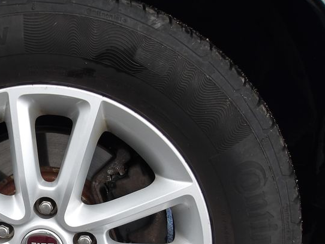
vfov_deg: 27.8
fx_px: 479
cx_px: 39
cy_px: 204
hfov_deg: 35.5
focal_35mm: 51
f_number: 3
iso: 100
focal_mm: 4.9
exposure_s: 1/145
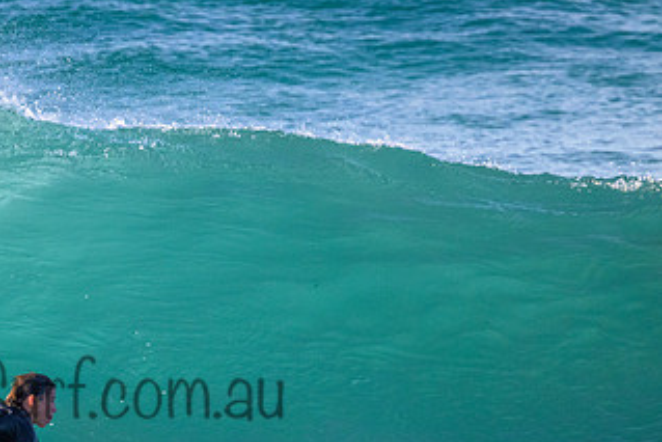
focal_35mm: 1146
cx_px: 64
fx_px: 21082
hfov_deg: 1.8
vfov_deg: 1.2
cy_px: 370
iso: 4000
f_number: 11
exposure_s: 1/2000
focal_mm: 630
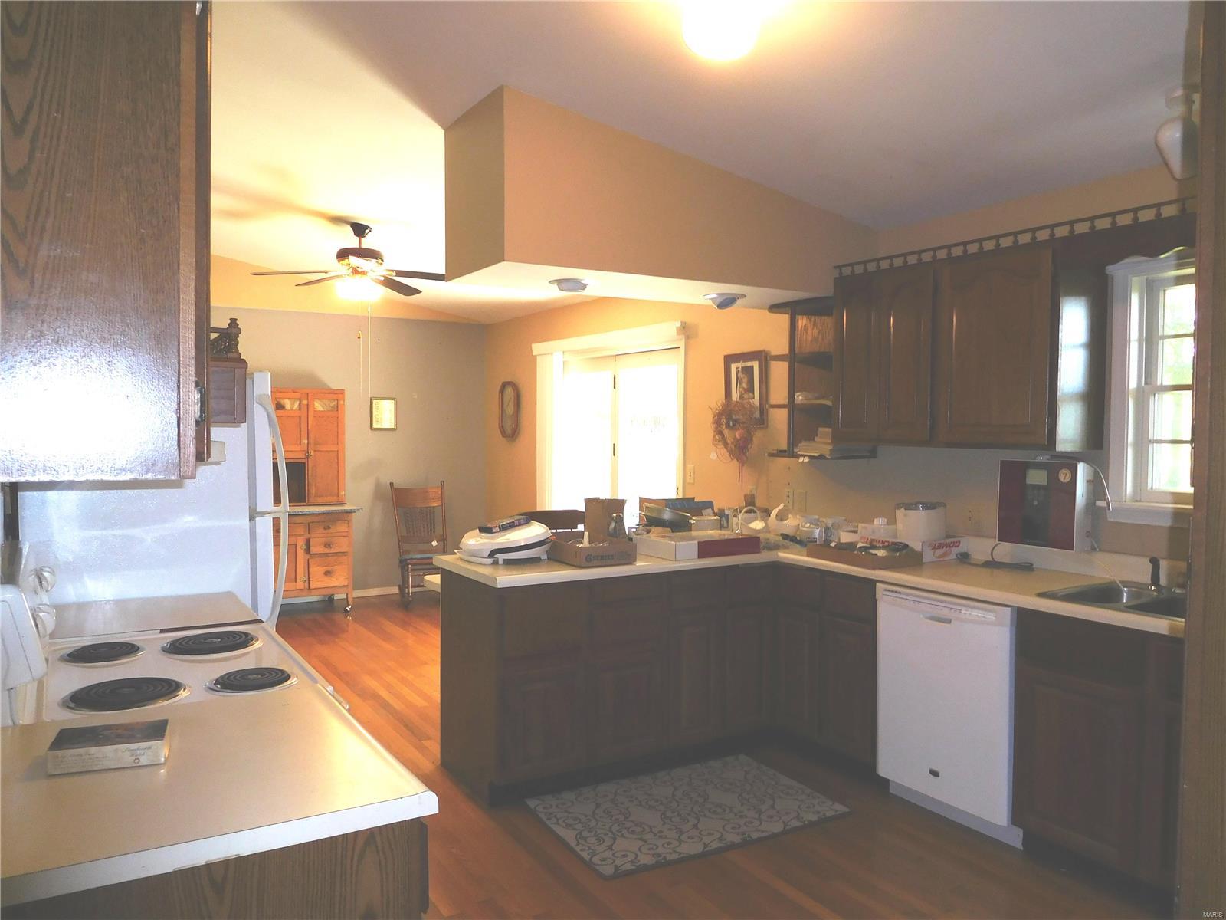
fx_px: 885
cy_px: 460
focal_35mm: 25
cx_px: 613
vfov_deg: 54.9
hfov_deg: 69.4
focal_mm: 4.5
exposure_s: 1/30
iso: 125
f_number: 3.4
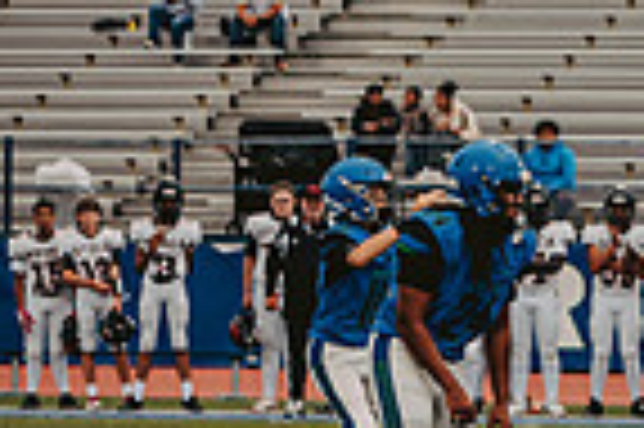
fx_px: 8863
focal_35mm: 496
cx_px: 1175
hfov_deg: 4.1
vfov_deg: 2.8
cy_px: 214
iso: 800
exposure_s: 1/400
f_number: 3.2
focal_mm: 122
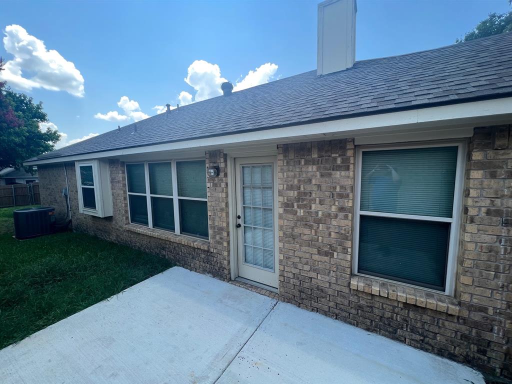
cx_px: 256
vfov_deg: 89.9
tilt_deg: -4.3
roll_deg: +2.0
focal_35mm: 13
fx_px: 192
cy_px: 192
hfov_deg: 106.2
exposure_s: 1/388
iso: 32
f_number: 1.8
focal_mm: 1.57
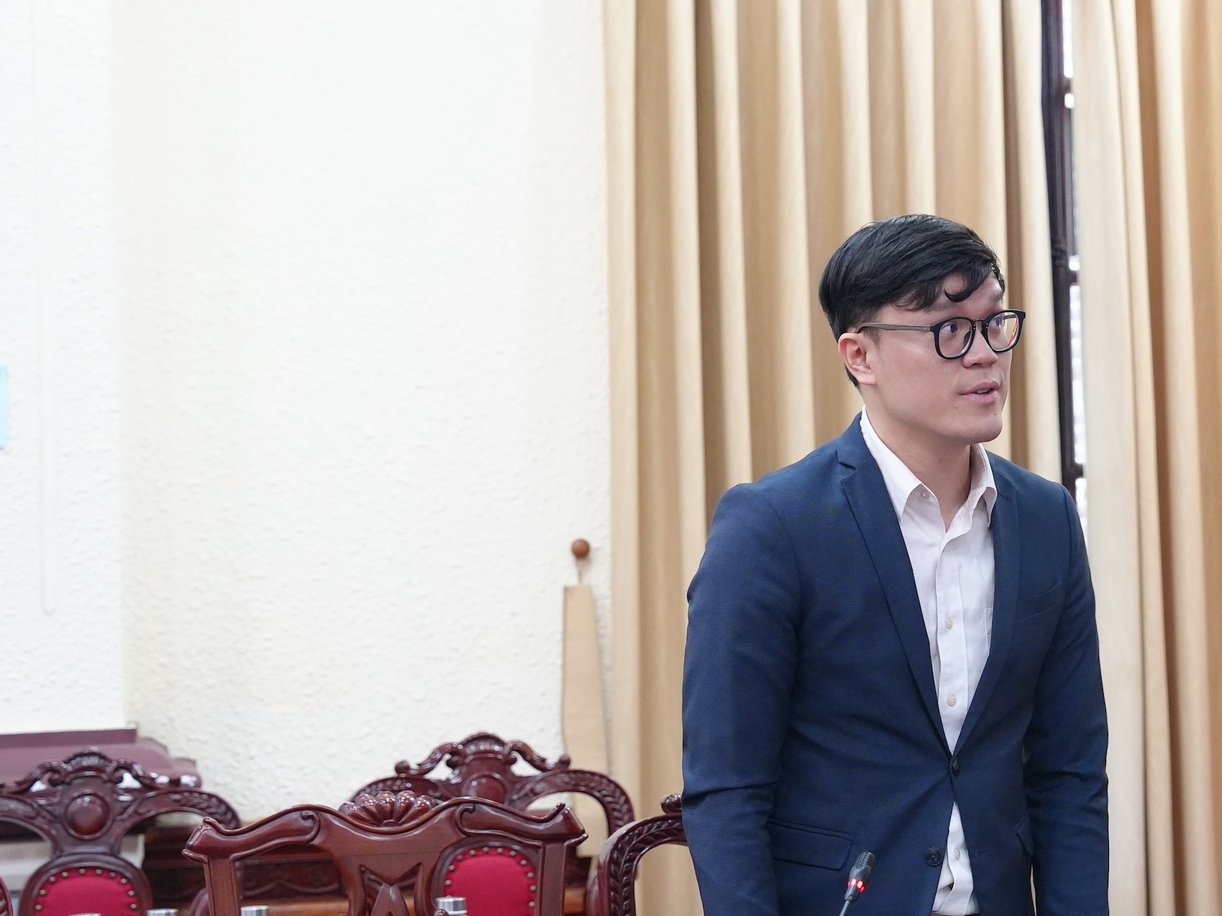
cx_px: 973
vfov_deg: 14.9
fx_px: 3495
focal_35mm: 99
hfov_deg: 19.6
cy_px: 458
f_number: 4
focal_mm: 56
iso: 4000
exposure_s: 1/200
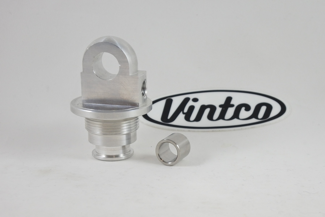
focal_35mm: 62
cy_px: 108
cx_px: 162
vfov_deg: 21.9
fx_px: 560
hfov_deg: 32.4
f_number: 5
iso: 450
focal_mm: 23.1
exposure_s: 1/125
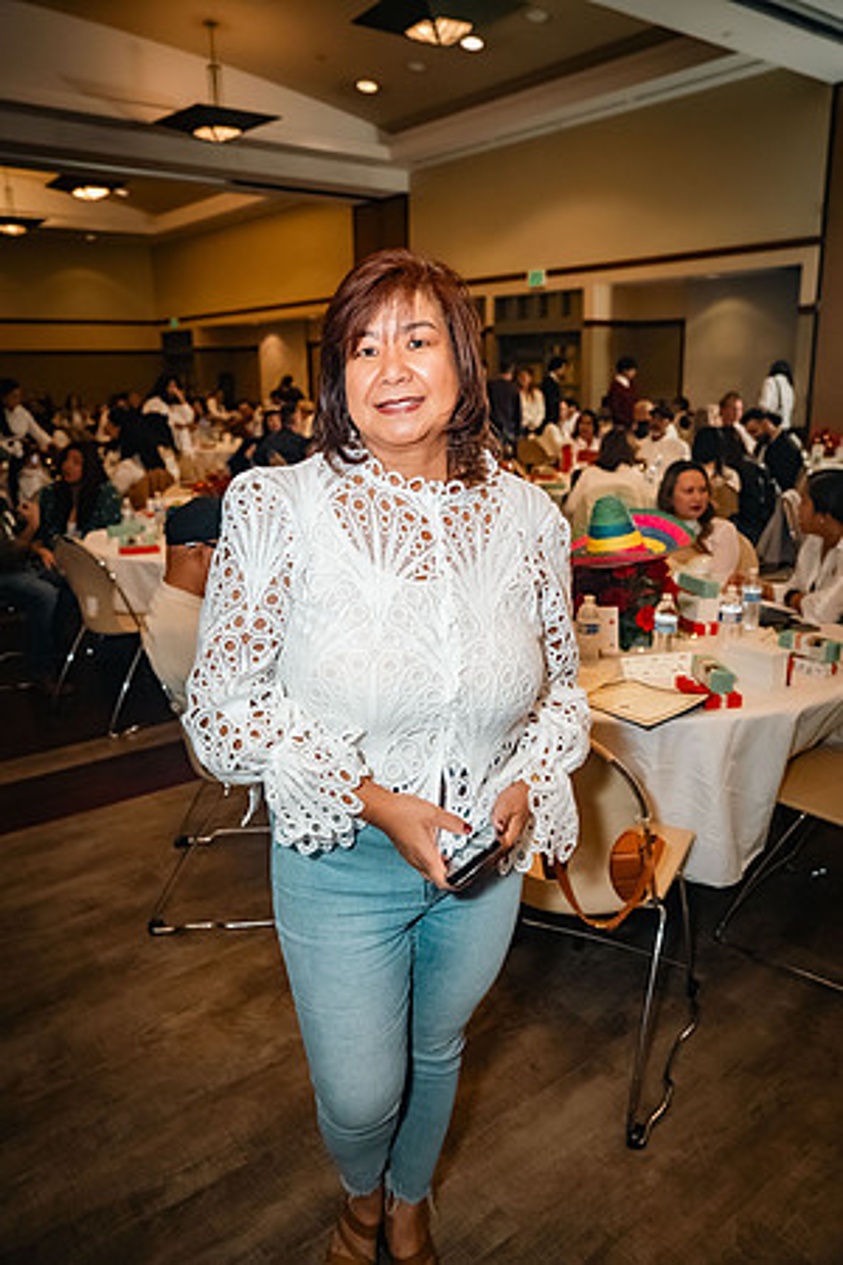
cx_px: 422
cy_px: 632
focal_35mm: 26
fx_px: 913
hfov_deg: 49.6
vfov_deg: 69.4
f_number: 3.5
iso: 1600
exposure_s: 1/100
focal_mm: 26
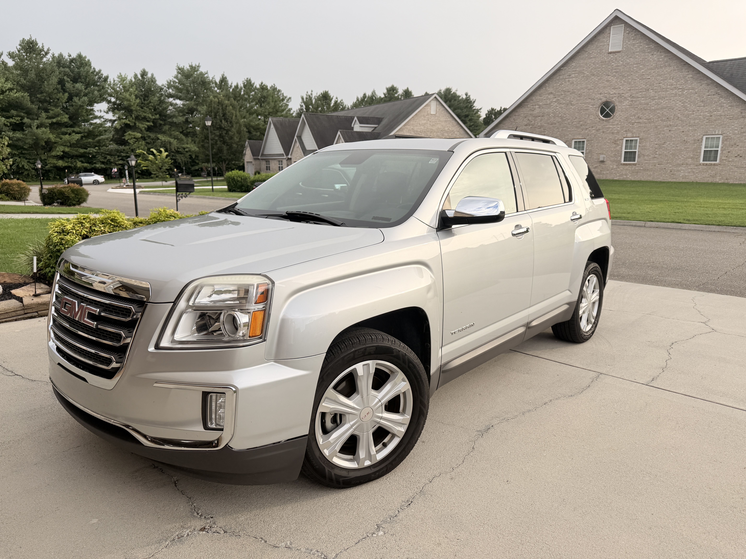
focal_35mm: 24
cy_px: 280
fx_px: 517
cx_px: 373
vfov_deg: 56.8
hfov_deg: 71.6
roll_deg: +0.3
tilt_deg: -12.5
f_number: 1.78
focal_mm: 6.76
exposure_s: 1/1727
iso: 80
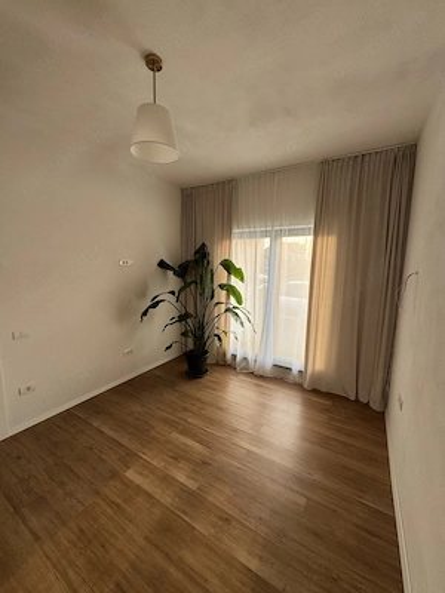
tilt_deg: -8.7
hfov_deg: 85.7
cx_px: 222
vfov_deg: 102.1
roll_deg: -1.2
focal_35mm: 14
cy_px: 296
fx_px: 240
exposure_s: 1/99
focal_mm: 2.22
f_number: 2.2
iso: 80
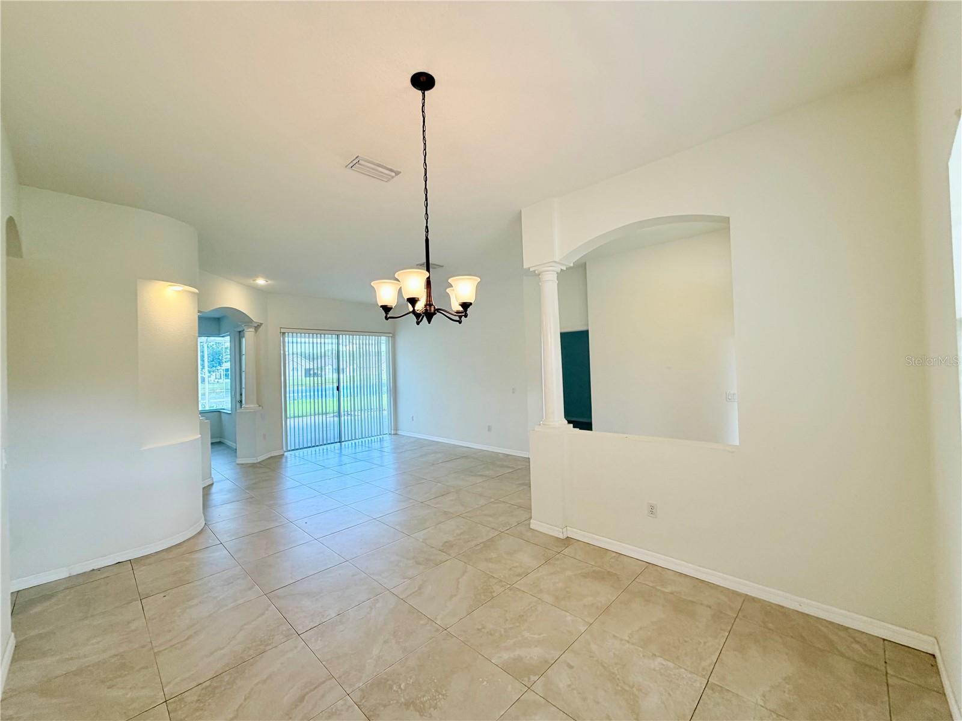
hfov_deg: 102.1
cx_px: 481
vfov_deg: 85.7
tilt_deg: +0.9
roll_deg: +2.4
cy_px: 360
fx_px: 389
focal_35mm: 14
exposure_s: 1/120
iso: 125
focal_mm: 2.22
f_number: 2.2
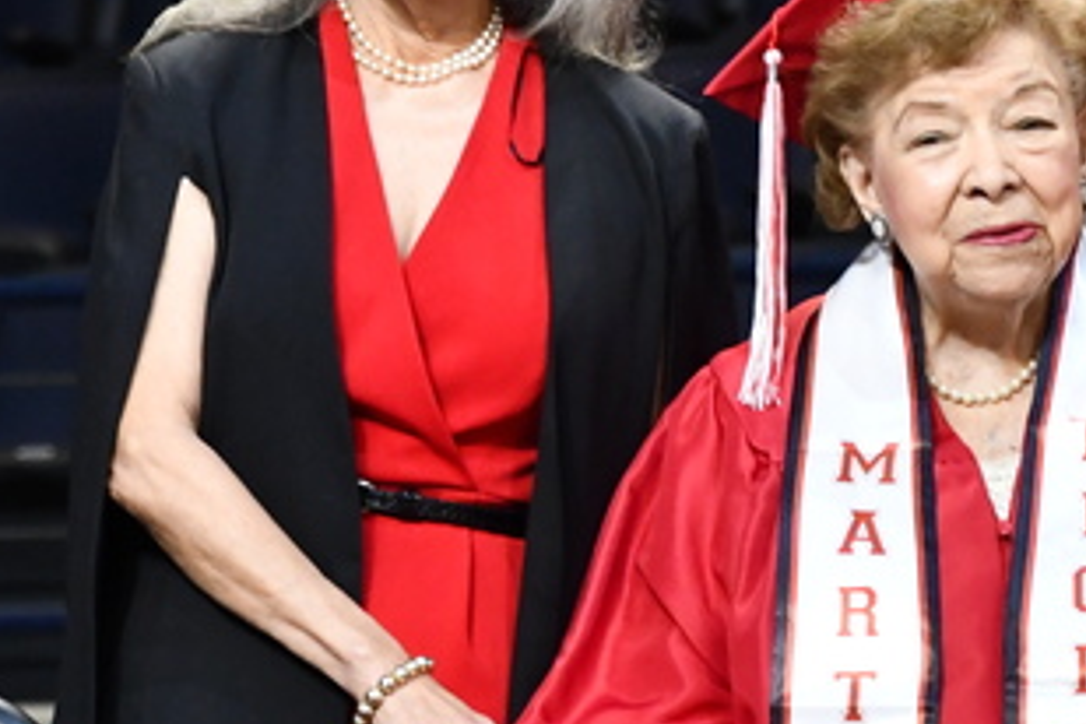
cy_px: 346
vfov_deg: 2.8
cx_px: 1107
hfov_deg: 4.1
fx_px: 14992
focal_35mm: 497
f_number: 5.6
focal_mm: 100
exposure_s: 1/125
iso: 2500
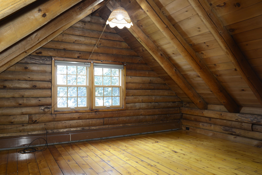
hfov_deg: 67.4
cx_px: 131
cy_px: 88
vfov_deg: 47.9
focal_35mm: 27
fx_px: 196
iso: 100
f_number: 8
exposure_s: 5
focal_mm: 18
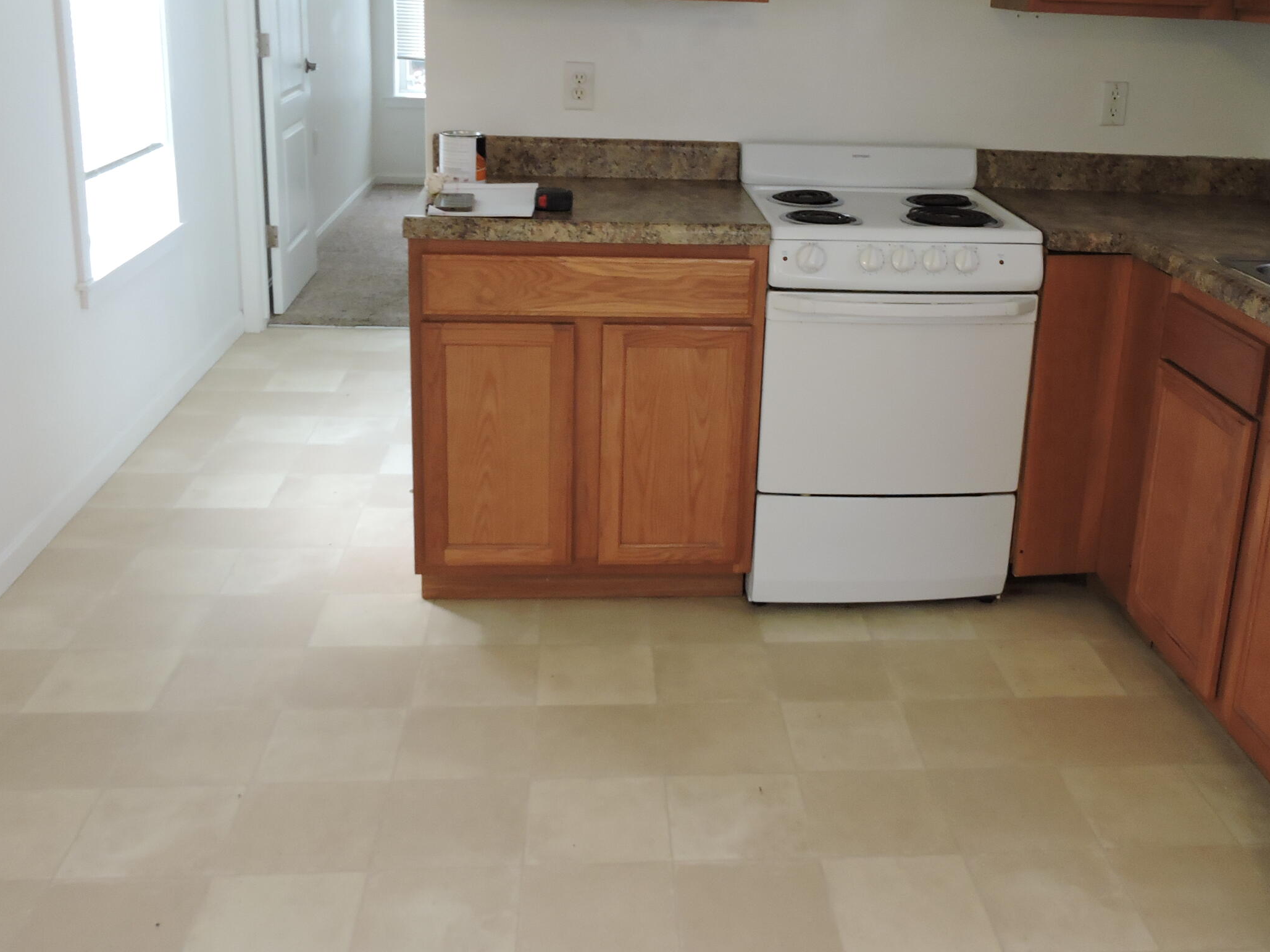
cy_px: 328
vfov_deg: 40.3
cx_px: 716
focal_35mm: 35
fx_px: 1284
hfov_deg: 52.5
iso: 250
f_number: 3.3
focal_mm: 4.3
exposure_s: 1/30
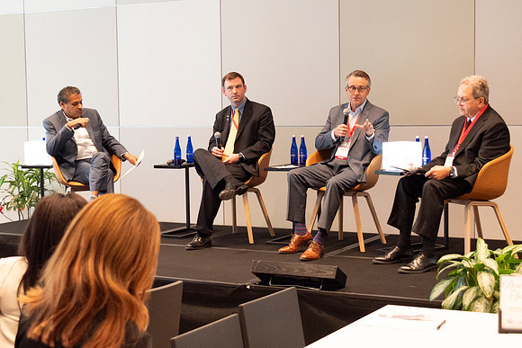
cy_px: 174
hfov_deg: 33.4
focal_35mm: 60
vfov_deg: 22.6
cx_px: 261
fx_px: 870
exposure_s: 1/80
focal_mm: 40
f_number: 5
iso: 3200
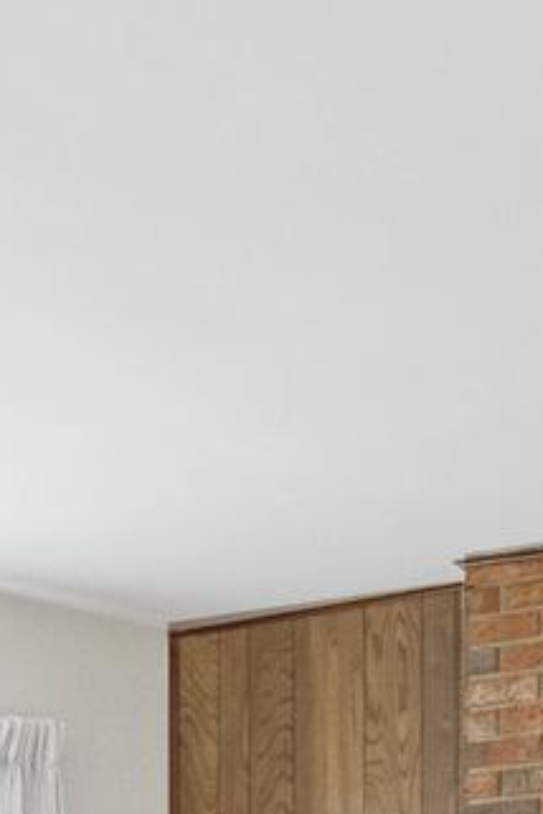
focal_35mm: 102
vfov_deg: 18.1
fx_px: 2308
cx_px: 622
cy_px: 1183
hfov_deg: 13.1
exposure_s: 1/8
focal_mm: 16
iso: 1250
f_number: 7.1
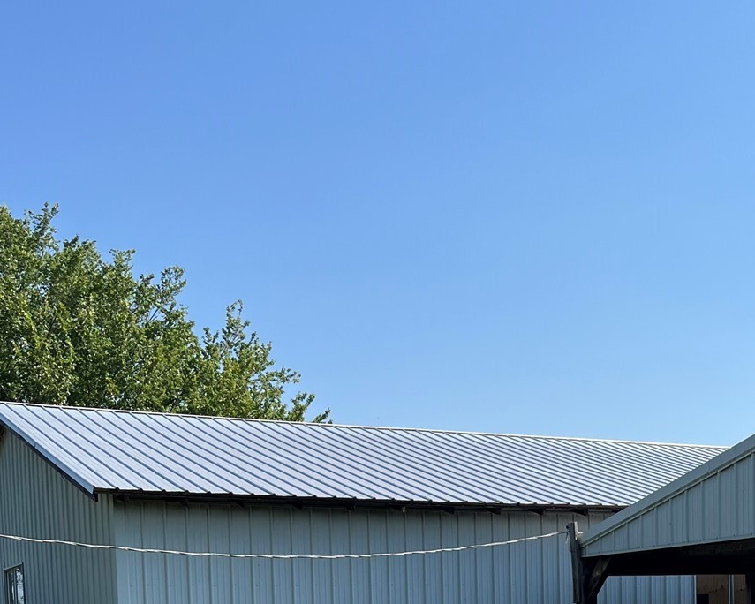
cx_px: 429
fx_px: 1274
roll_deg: +1.3
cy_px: 693
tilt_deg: -3.7
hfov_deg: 33.0
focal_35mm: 57
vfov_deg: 24.6
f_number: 1.6
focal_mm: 5.1
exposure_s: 1/3623
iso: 50
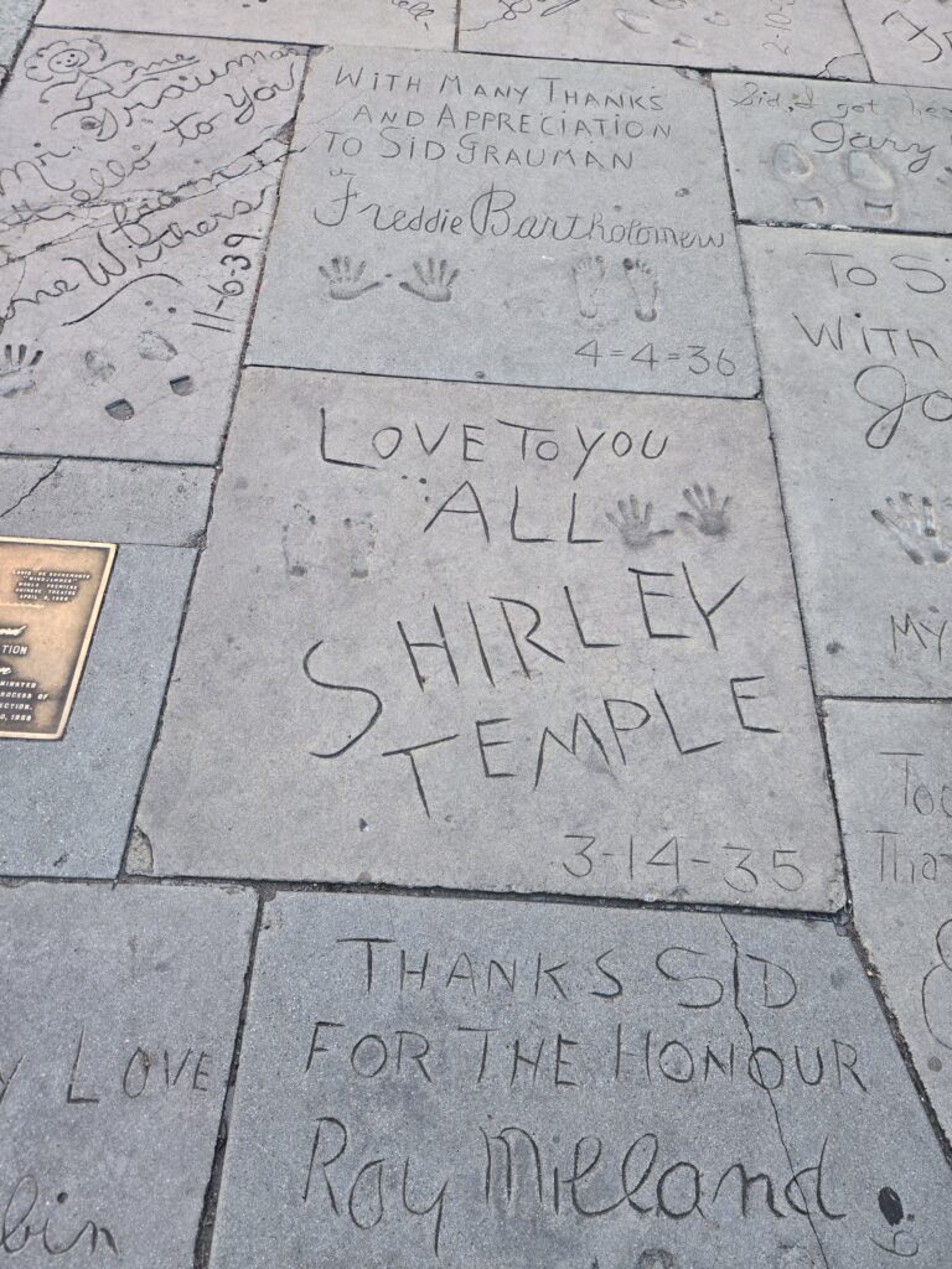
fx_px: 843
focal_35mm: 23
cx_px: 476
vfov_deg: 73.9
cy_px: 634
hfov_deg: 58.9
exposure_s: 1/508
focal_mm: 5.4
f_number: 1.8
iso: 80
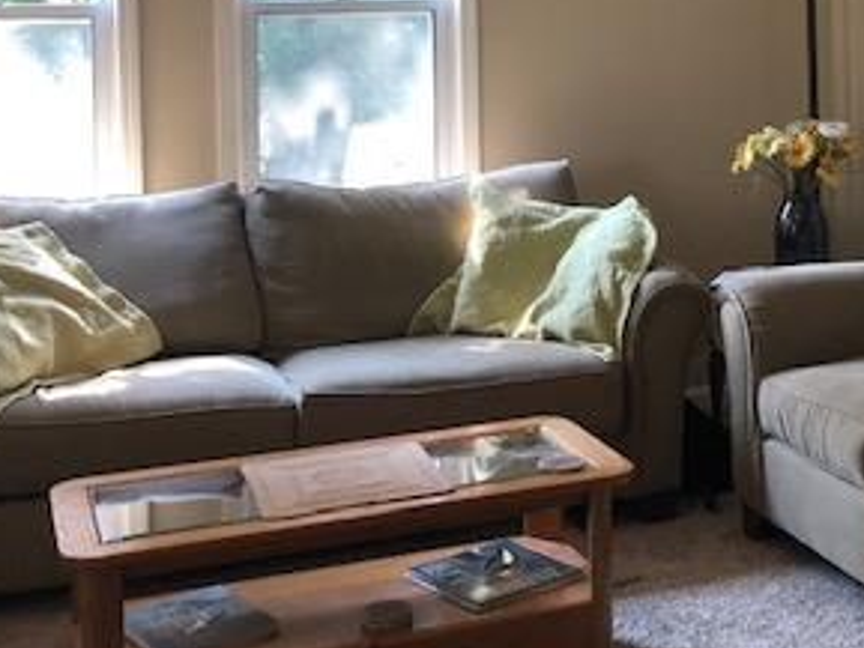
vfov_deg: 22.9
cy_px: 27
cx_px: 700
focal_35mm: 62
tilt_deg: -1.4
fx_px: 1548
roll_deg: +0.6
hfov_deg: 30.4
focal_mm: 3.99
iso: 32
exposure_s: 1/30
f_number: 1.8
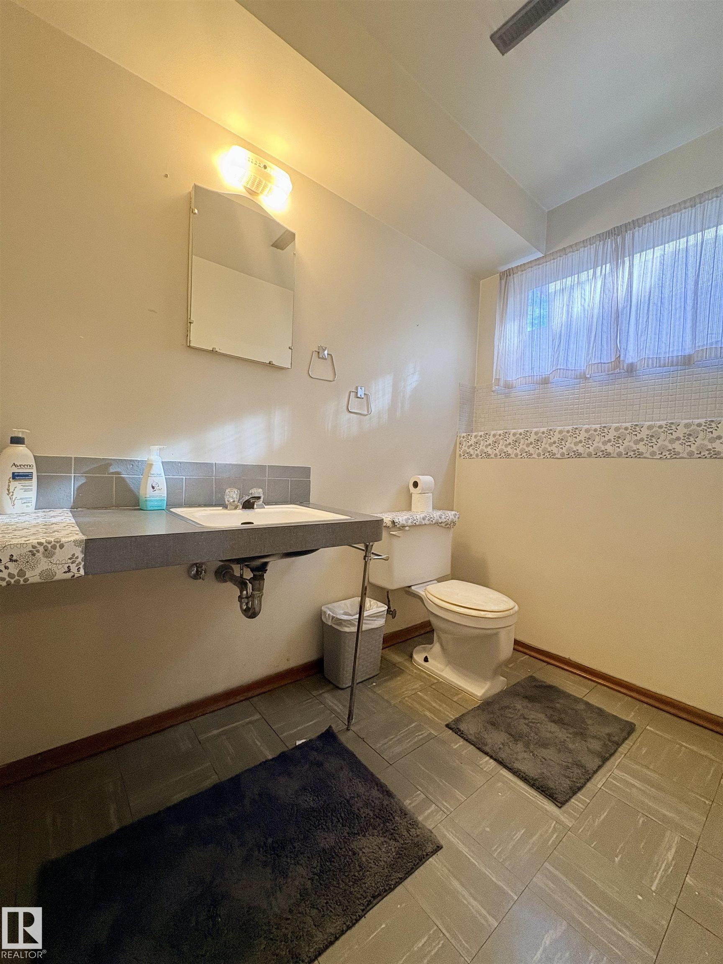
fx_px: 390
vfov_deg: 102.1
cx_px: 362
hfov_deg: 85.7
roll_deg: -2.1
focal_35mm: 14
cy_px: 482
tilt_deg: -1.1
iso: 160
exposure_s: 1/60
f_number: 2.2
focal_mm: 2.22
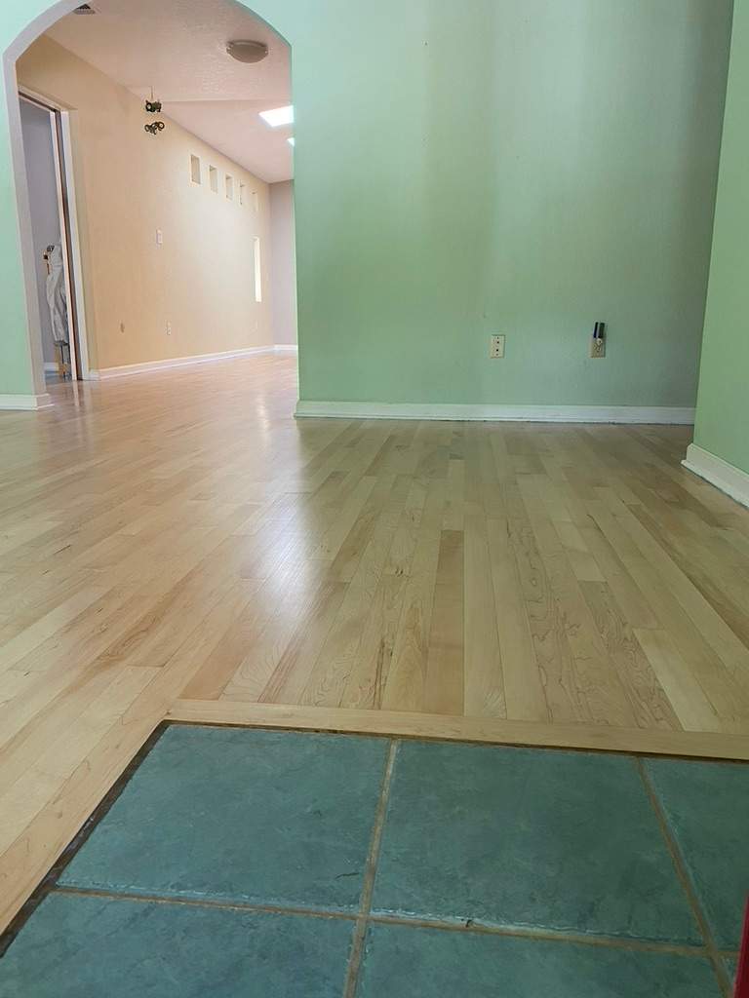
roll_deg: -0.2
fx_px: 750
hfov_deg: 53.1
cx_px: 374
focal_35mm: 26
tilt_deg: -12.4
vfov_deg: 67.3
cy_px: 499
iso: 125
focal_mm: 4.25
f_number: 1.8
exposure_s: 1/67
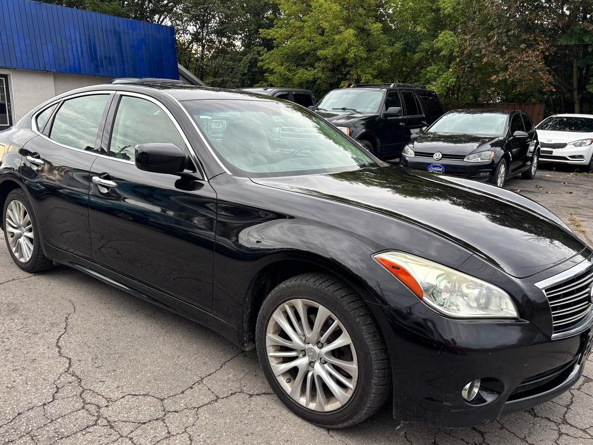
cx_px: 279
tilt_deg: -13.2
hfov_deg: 59.9
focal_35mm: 30
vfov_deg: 46.8
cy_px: 236
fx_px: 514
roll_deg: -1.3
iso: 40
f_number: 1.6
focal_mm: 5.96
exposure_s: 1/145
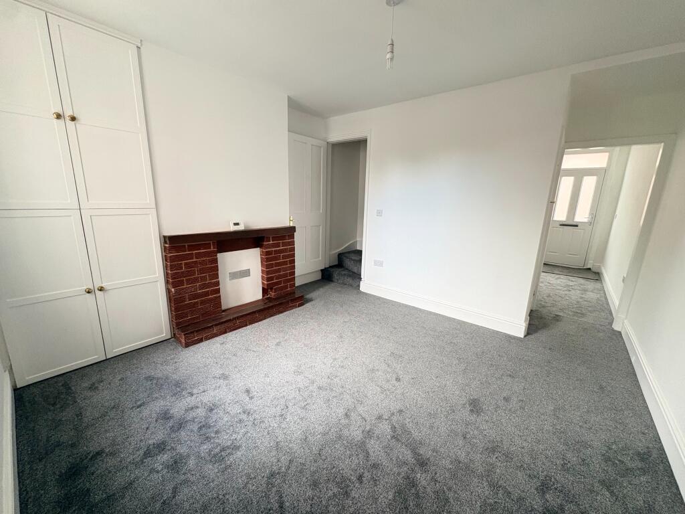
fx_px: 277
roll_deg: -1.7
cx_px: 342
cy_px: 257
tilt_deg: -11.6
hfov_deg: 102.1
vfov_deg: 85.7
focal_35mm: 14
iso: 250
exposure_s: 1/60
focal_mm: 2.22
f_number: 2.2
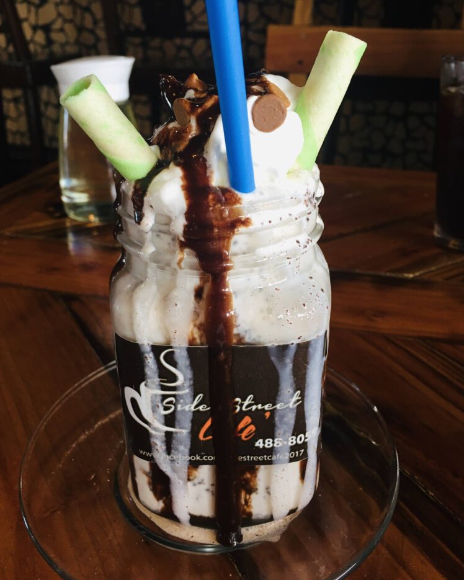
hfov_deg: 47.1
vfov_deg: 57.1
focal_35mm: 31
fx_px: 532
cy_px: 270
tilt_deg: -23.8
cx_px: 233
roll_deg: +0.4
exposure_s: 1/15
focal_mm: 4.15
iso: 32
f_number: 2.2
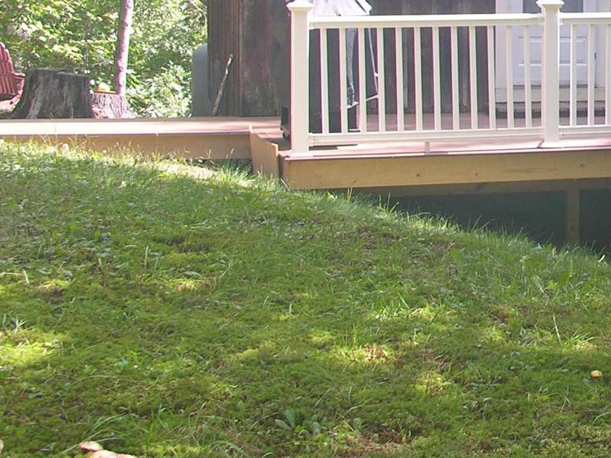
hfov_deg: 17.2
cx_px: 838
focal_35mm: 106
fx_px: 1871
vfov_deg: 13.8
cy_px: -2
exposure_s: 1/37.3
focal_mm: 8.9
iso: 50
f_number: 3.2
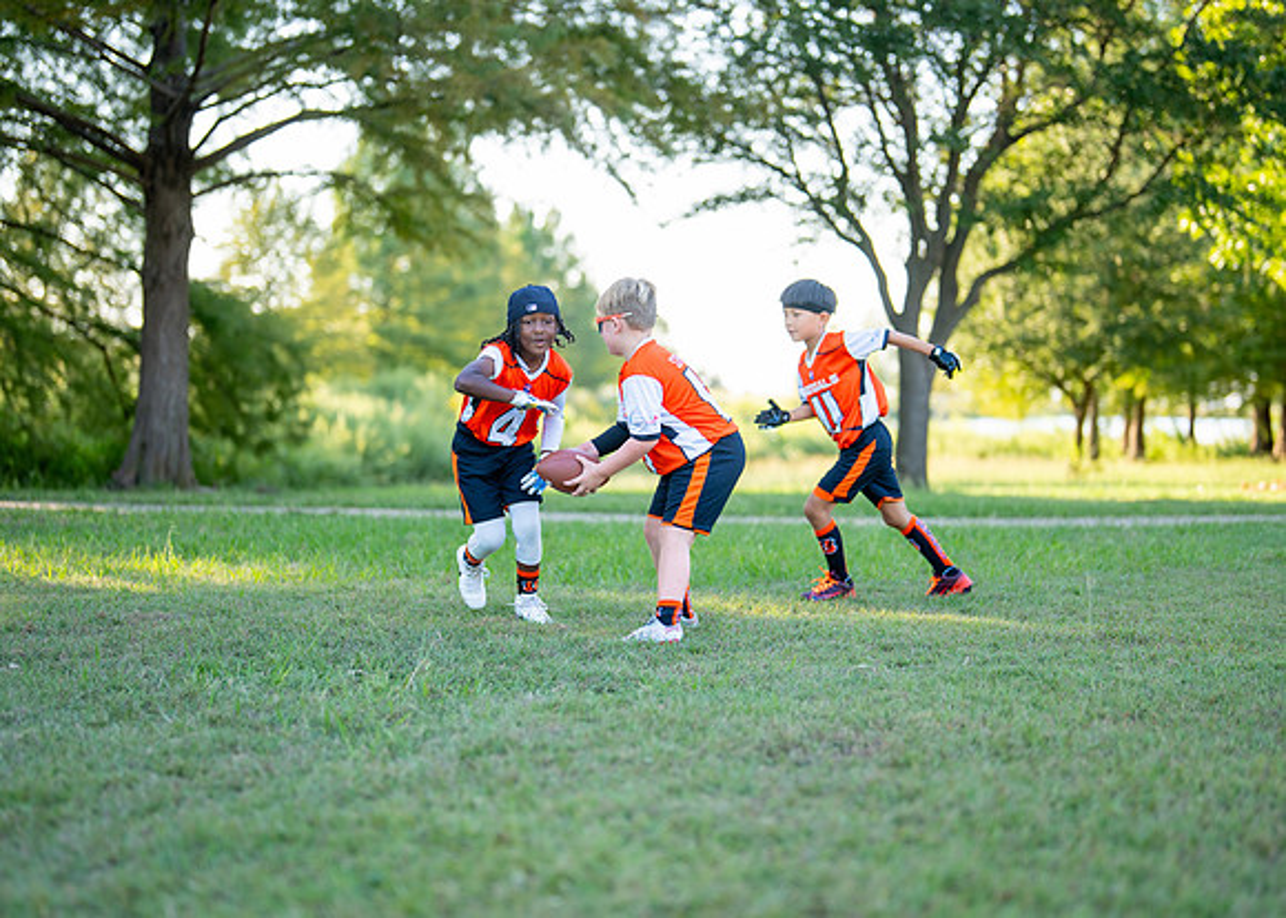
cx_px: 661
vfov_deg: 23.7
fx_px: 2189
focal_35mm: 60
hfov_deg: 32.7
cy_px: 435
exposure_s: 1/800
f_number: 1.2
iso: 100
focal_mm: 50
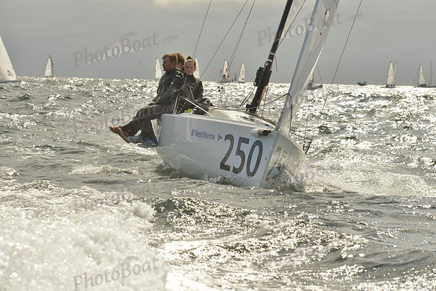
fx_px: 1272
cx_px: 218
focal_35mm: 105
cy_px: 146
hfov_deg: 19.5
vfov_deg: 13.0
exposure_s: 1/2000
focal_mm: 105
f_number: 10
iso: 400
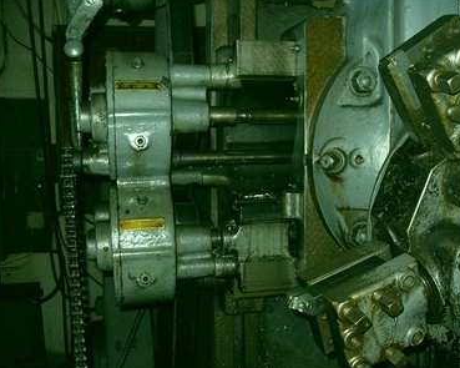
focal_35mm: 36
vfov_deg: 41.1
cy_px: 183
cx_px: 244
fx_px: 490
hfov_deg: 50.3
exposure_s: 1/45
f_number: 2.8
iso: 100
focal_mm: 6.3
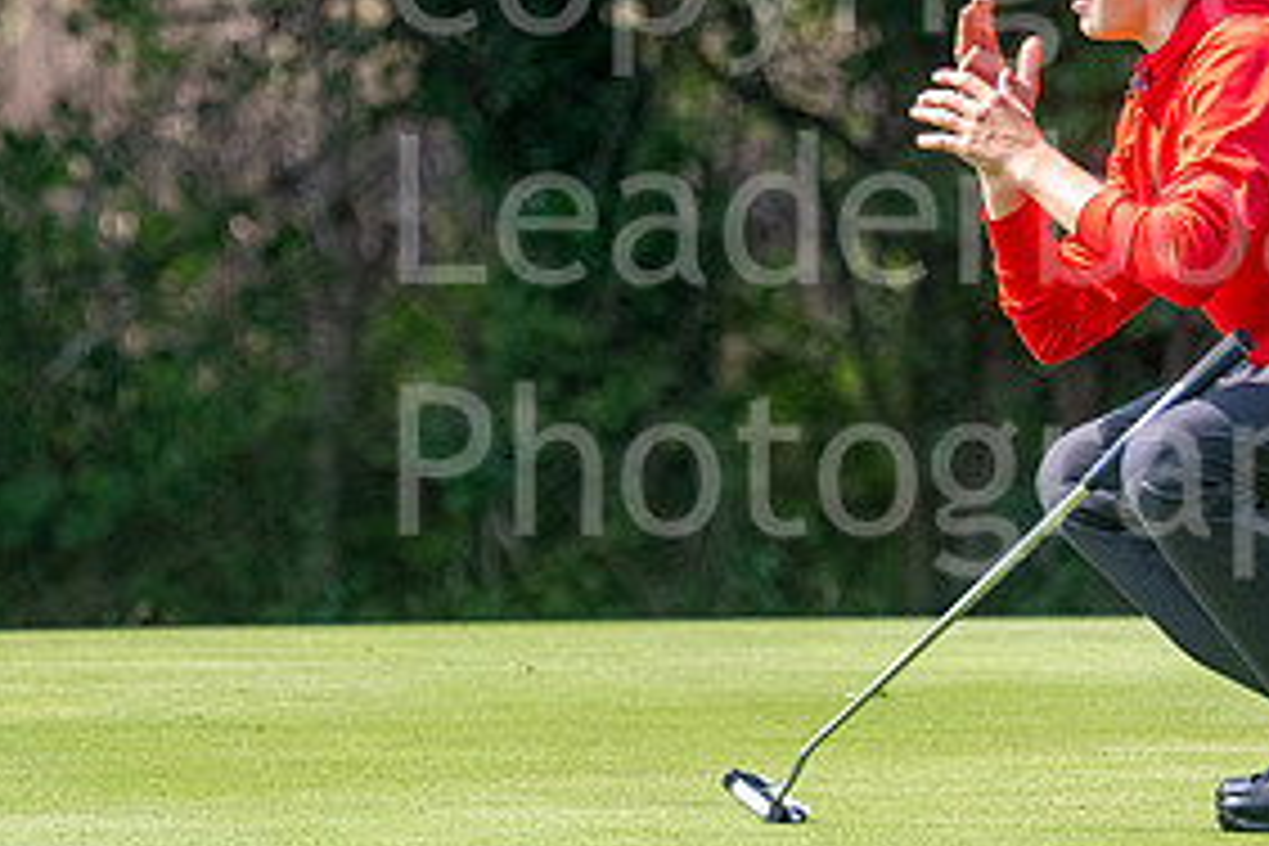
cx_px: 981
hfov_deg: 2.2
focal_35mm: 924
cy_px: 252
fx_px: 32568
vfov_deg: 1.5
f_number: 5
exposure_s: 1/3200
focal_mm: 300
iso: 640
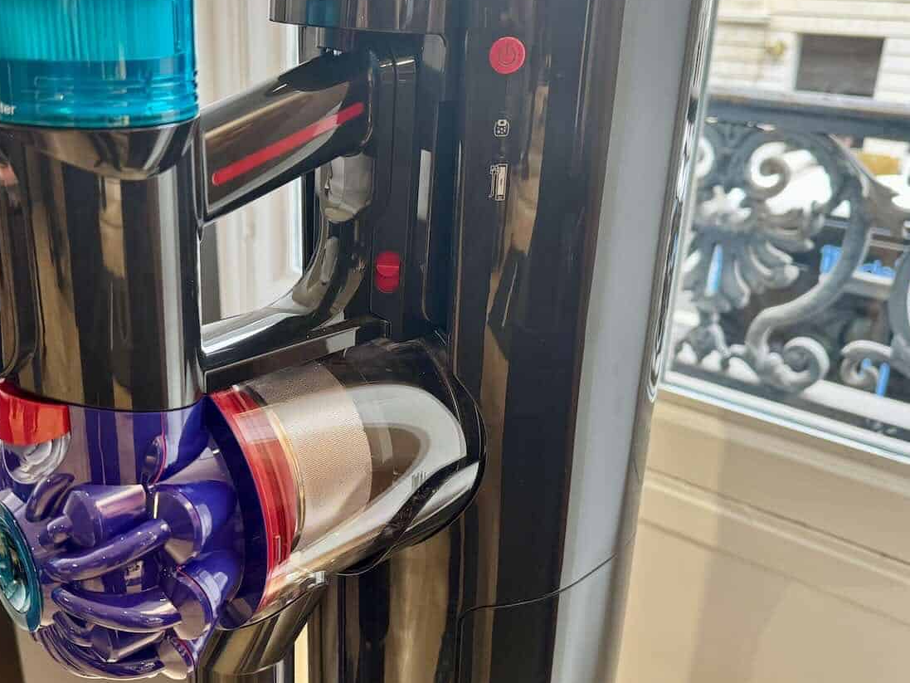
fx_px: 920
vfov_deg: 40.7
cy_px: 313
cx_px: 333
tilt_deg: -21.0
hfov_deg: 52.0
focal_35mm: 35
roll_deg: +0.6
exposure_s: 1/100
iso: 200
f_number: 1.78
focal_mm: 6.76
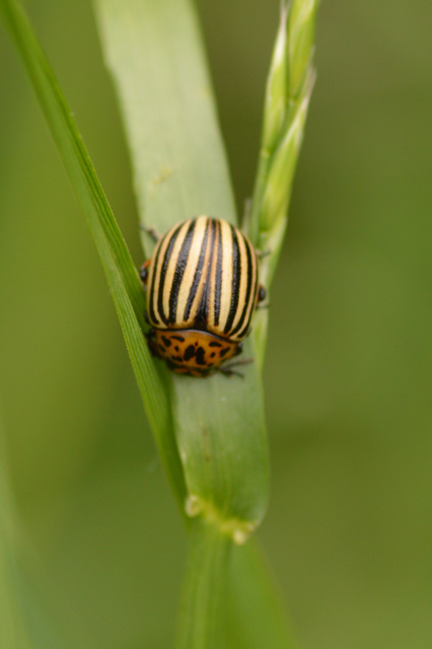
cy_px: 324
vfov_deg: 13.7
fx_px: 2703
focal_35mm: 150
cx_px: 216
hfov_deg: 9.1
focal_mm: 100
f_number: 7.1
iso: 200
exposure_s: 1/200
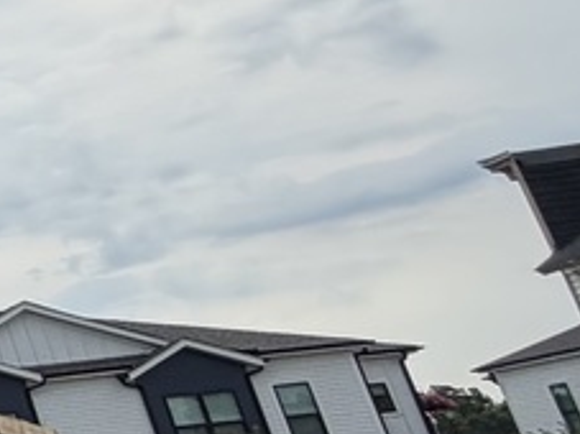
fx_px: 1490
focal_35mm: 89
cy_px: 105
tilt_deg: +19.7
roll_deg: +4.6
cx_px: -1068
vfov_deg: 16.5
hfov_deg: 12.2
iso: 20
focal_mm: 2.22
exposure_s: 1/1105
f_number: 2.2
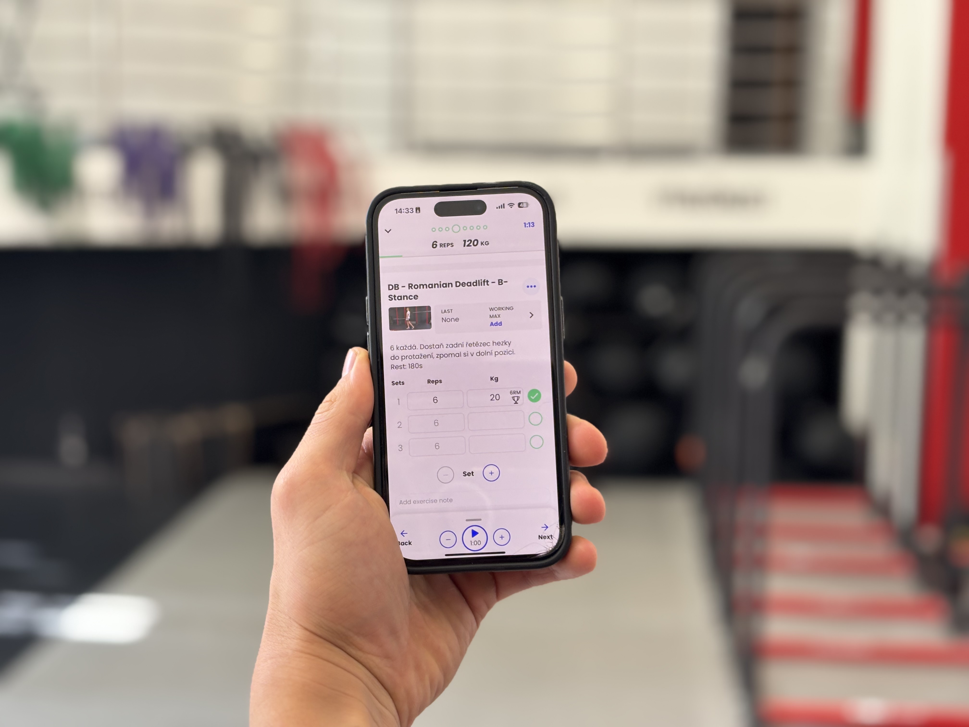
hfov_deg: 36.8
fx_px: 1456
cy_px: 364
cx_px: 484
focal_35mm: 52
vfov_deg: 28.0
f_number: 1.6
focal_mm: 5.96
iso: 50
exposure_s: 1/72
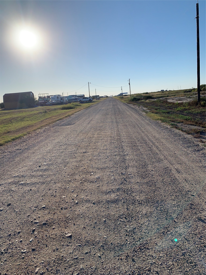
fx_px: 206
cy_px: 138
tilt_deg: -10.6
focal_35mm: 26
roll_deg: +5.3
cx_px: 103
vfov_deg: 67.3
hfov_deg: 53.1
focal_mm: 4.25
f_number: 1.8
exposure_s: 1/4464
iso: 25
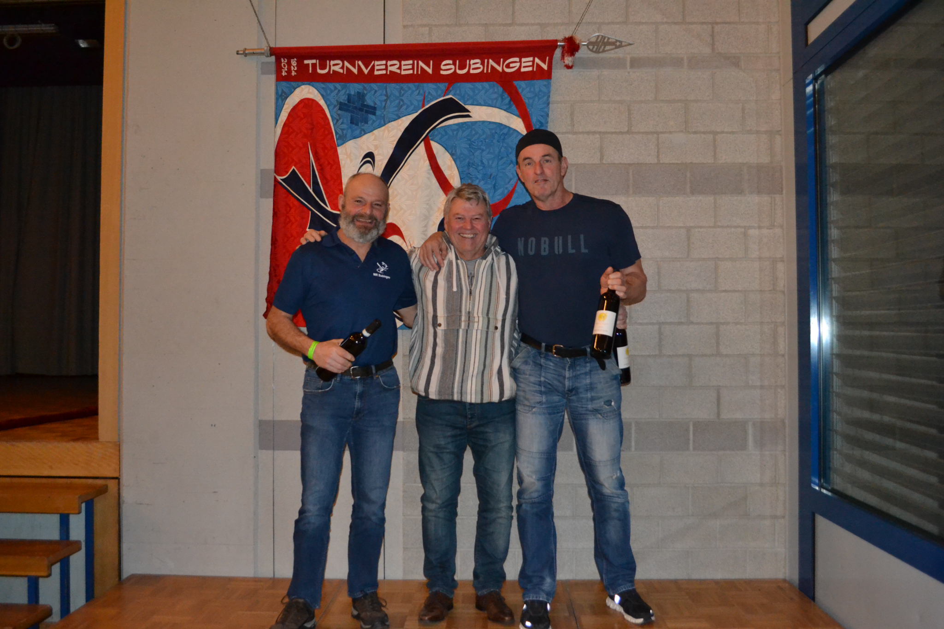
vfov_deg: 40.0
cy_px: 314
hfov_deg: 57.2
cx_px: 472
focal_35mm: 33
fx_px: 865
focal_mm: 22
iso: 3200
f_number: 3.8
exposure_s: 1/60
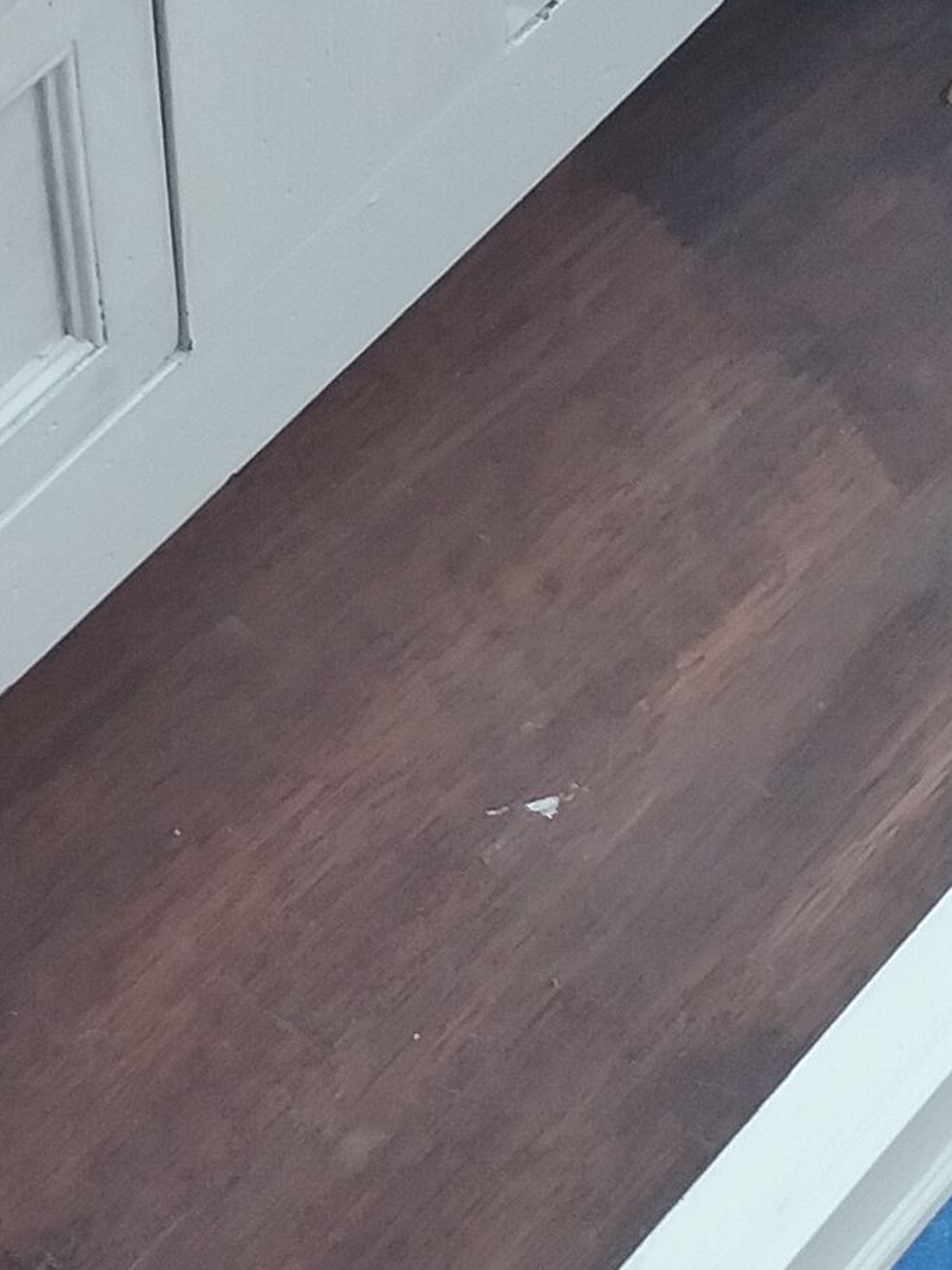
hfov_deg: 16.5
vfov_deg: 21.9
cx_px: 262
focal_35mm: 89
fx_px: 3264
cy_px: 851
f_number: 2.2
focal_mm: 3.3
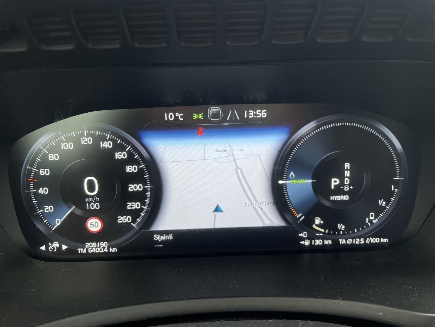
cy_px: 164
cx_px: 218
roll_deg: +1.9
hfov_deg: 67.3
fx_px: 327
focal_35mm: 26
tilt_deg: -25.1
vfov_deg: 53.1
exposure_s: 1/121
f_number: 1.6
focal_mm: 4.2
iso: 40
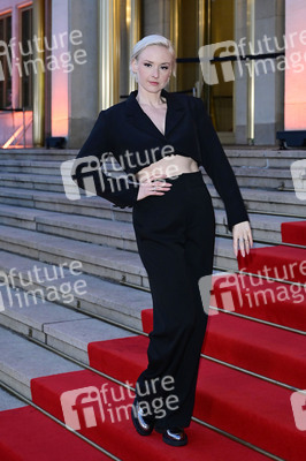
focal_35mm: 52
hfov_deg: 25.9
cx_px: 153
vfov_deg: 38.2
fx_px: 664
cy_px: 230
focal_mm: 52
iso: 4000
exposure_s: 1/200
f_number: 4.5
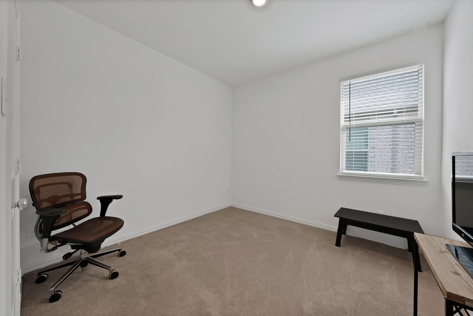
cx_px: 236
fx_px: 158
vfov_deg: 90.1
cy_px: 158
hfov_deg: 112.6
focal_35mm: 12
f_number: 9
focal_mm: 12
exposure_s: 1/6
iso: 640
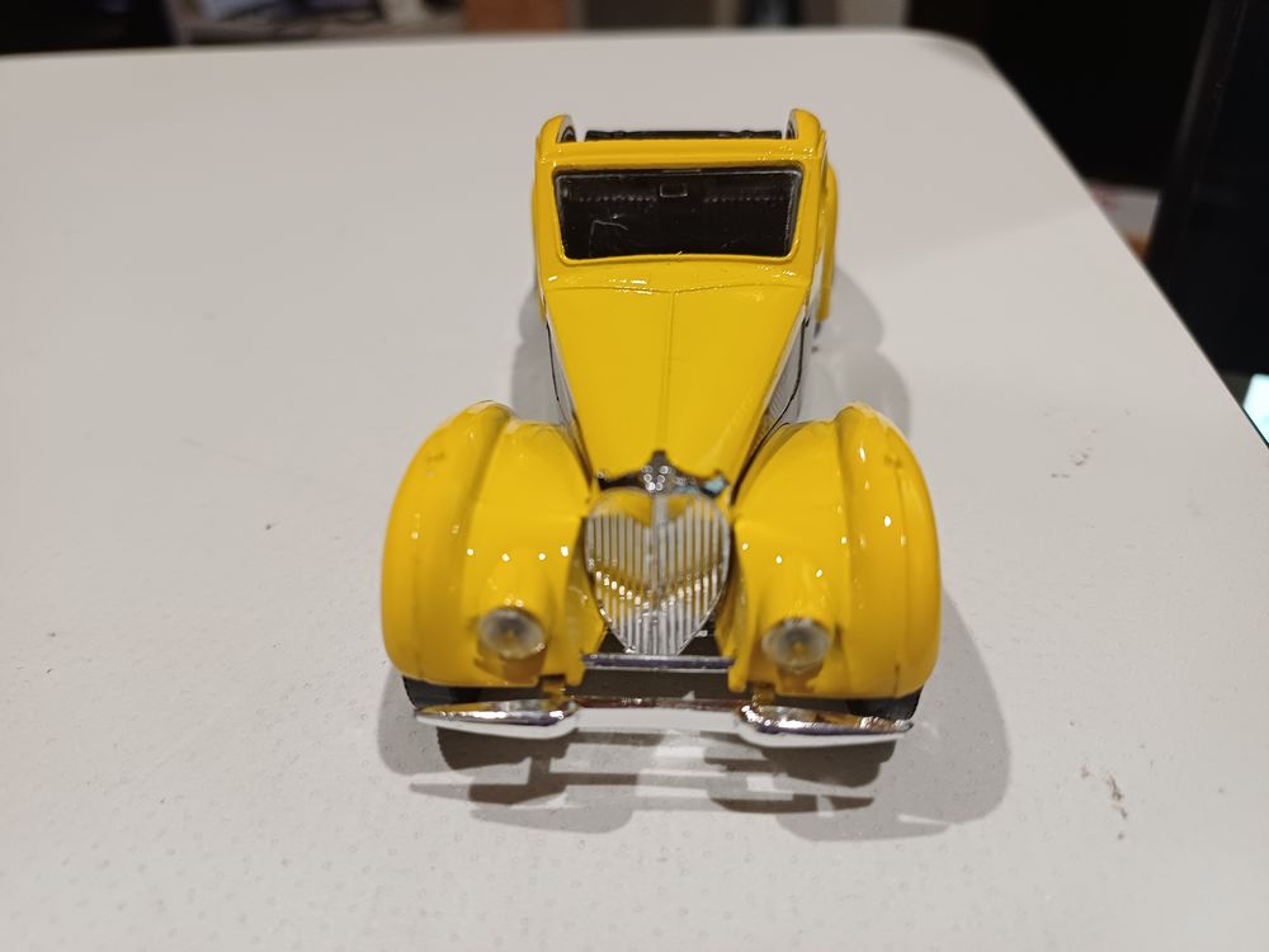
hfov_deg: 69.4
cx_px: 634
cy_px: 476
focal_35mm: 25
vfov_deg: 54.9
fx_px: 916
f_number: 1.8
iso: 400
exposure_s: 1/50
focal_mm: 4.65
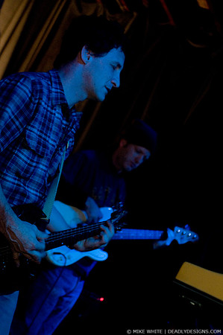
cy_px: 168
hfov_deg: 17.5
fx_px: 726
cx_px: 112
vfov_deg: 26.0
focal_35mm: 78
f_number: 2.8
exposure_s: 1/50
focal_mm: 52
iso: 800
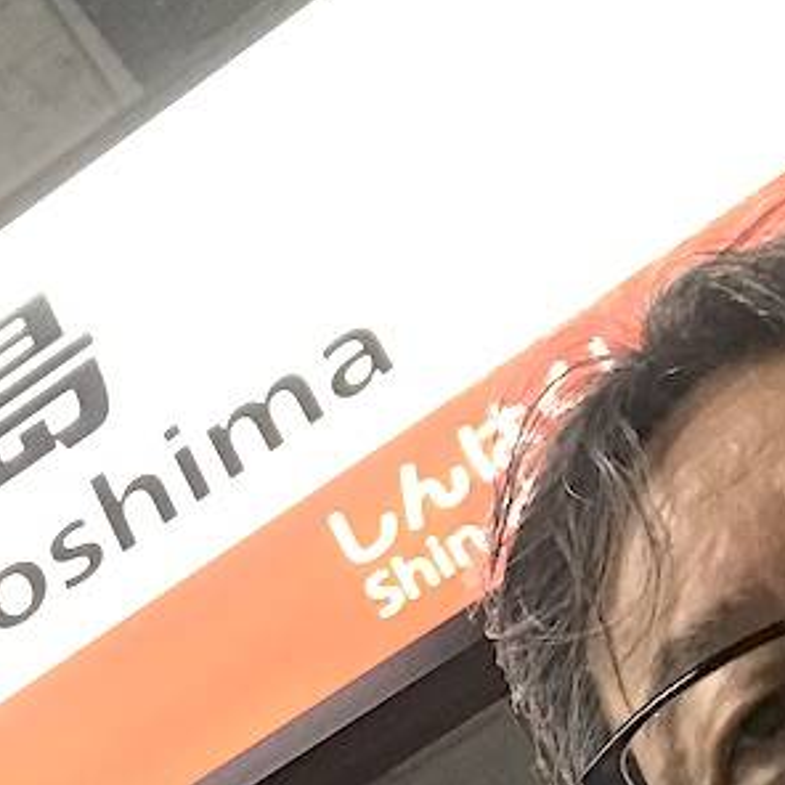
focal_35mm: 86
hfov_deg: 20.1
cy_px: 838
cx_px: 297
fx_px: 2206
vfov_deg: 19.4
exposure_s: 1/30
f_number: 2.2
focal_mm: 2.87
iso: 125
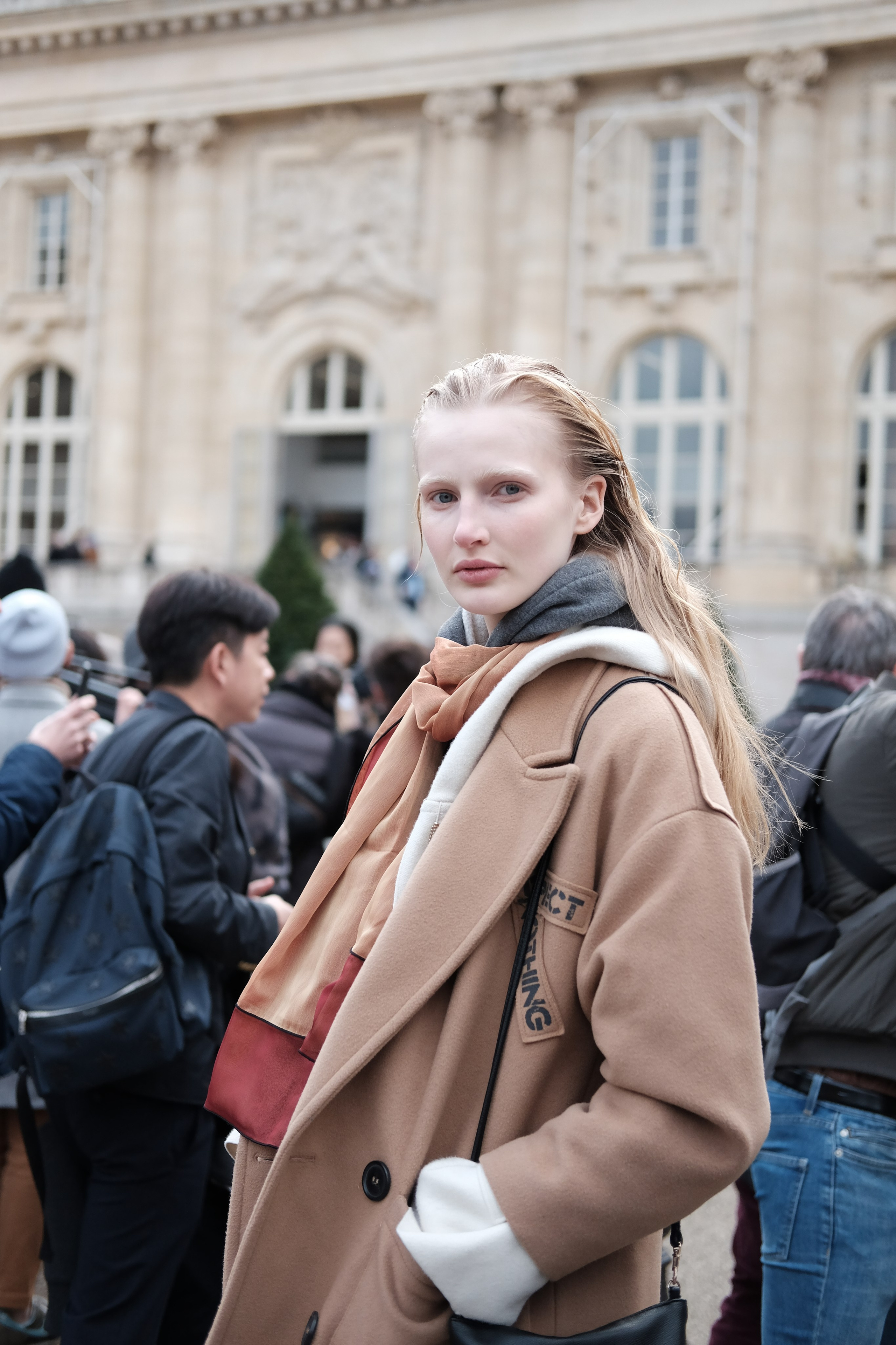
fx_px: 1979
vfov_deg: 37.5
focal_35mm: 53
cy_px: 672
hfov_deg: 25.5
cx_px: 448
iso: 640
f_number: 2
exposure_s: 1/4000
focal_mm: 35
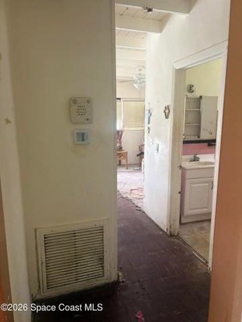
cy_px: 161
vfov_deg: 67.3
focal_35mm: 26
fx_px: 242
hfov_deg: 53.1
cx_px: 121
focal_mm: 5.96
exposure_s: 1/60
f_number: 1.6
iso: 320
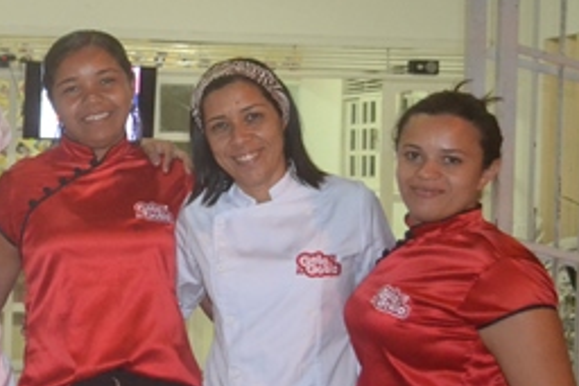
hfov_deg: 24.7
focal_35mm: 75
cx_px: -97
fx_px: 1207
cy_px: 177
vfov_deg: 18.2
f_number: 3.8
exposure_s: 1/60
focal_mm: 20
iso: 3200
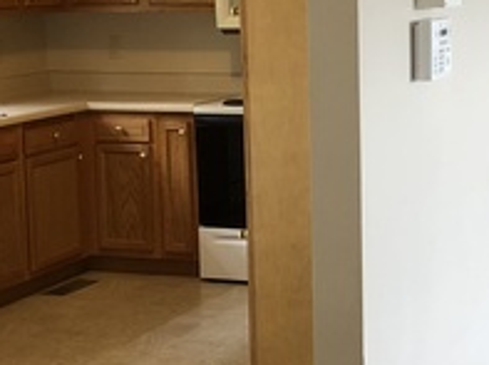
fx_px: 1340
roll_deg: +1.4
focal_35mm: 95
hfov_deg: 20.4
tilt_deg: -6.8
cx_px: 401
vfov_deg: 15.5
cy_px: 166
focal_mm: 3.99
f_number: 1.8
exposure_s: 1/20
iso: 40
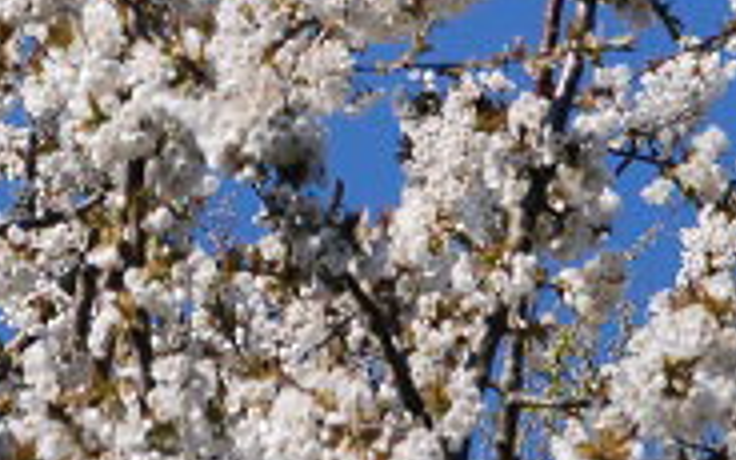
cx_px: -216
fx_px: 10524
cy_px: -332
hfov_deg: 4.0
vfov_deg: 2.5
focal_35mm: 525
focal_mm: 65
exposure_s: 1/400
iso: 100
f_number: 5.3
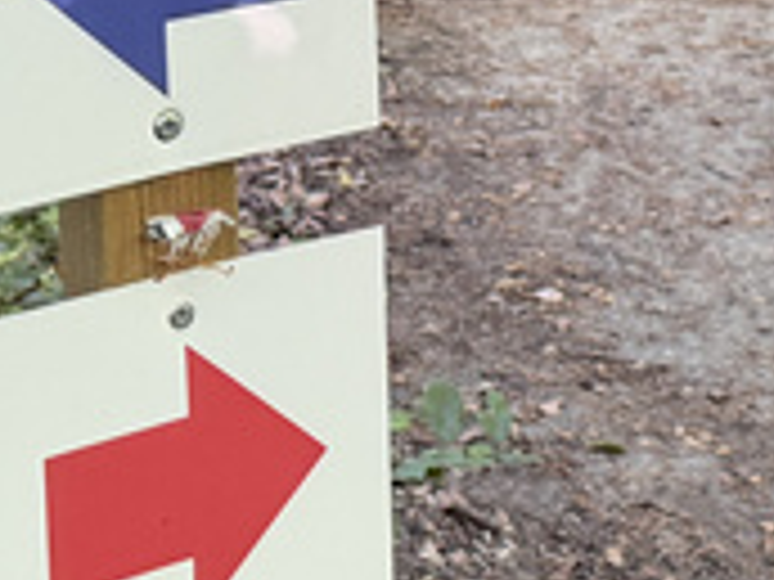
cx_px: 646
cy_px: 9
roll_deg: -0.1
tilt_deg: -17.1
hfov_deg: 16.4
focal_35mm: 119
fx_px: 2661
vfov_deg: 12.3
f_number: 1.78
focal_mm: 6.76
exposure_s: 1/60
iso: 500
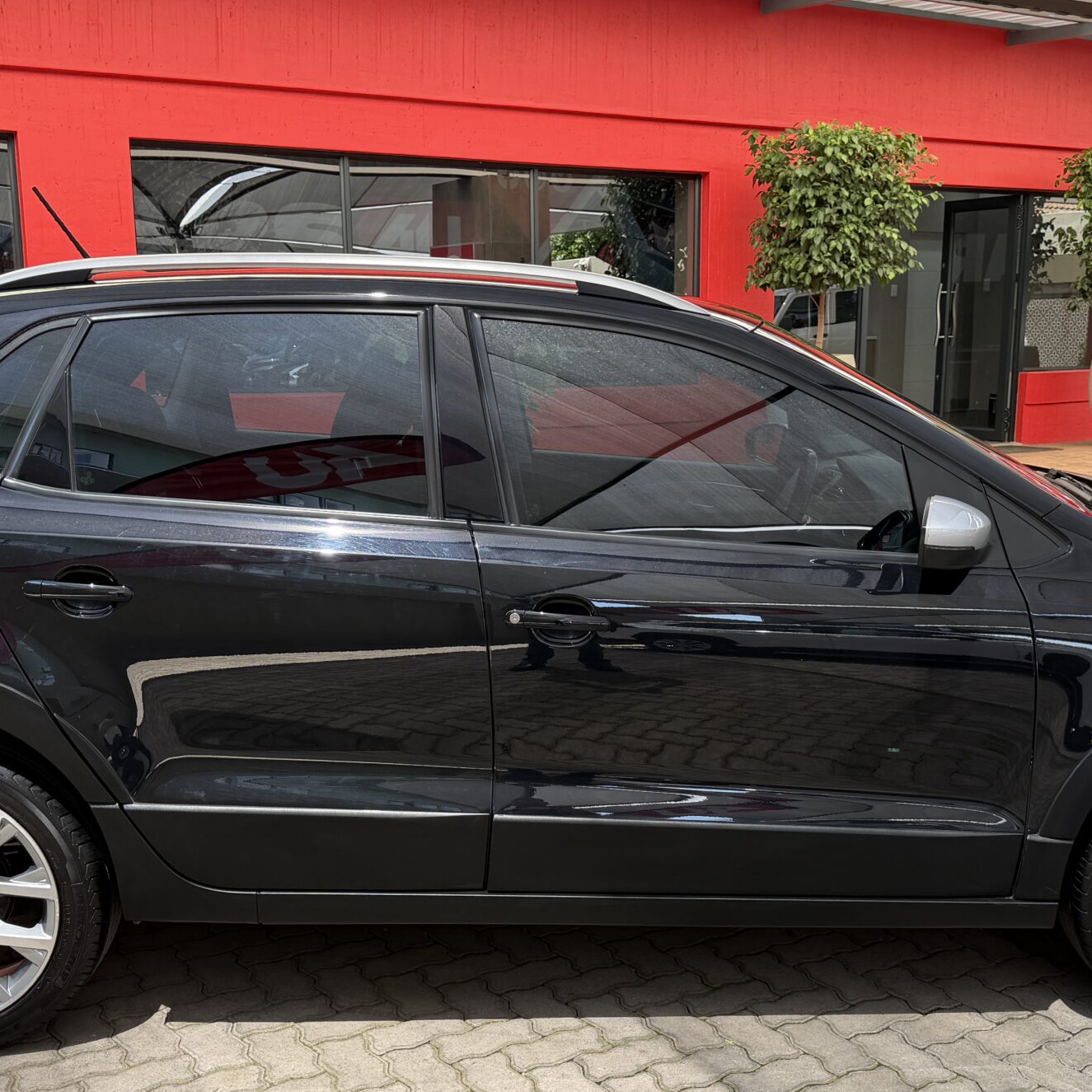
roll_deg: +0.3
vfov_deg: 40.8
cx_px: 607
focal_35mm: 41
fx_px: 1463
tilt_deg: -12.2
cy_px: 630
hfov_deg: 40.9
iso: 80
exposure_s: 1/250
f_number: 1.78
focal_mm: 6.76
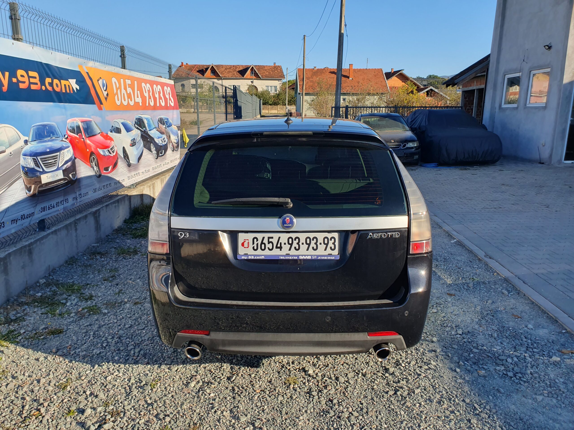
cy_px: 215
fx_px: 431
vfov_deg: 53.1
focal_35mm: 26
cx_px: 287
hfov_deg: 67.3
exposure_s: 1/882
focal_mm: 4.32
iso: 50
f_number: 2.4
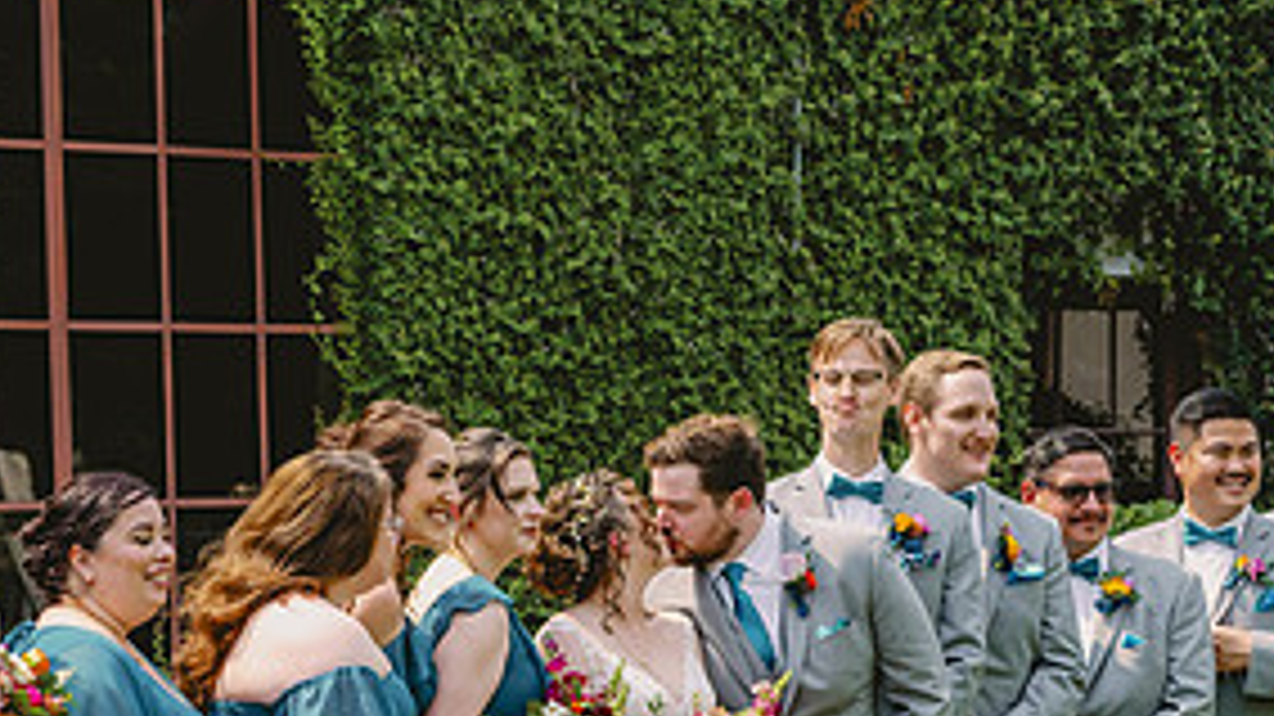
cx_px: 702
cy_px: 768
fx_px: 4357
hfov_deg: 16.6
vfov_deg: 9.3
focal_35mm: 129
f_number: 4
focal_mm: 60
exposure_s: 1/1600
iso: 200
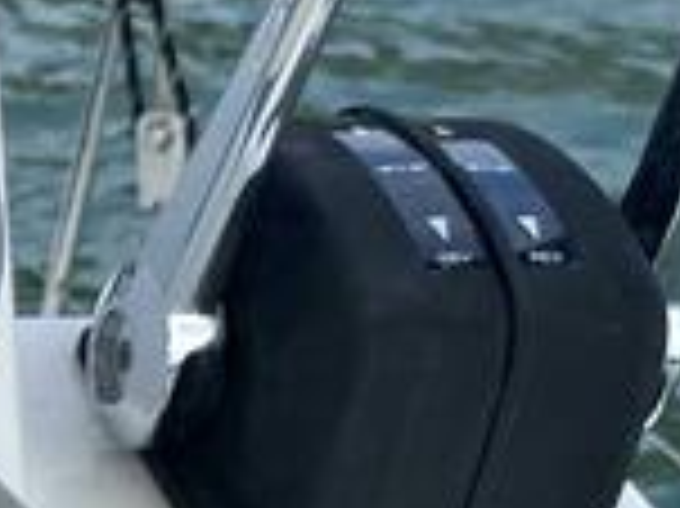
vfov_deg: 9.2
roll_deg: -2.4
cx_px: -919
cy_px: 892
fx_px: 3042
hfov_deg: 10.9
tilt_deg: -31.8
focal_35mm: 155
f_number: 1.8
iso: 32
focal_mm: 4.25
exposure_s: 1/1727
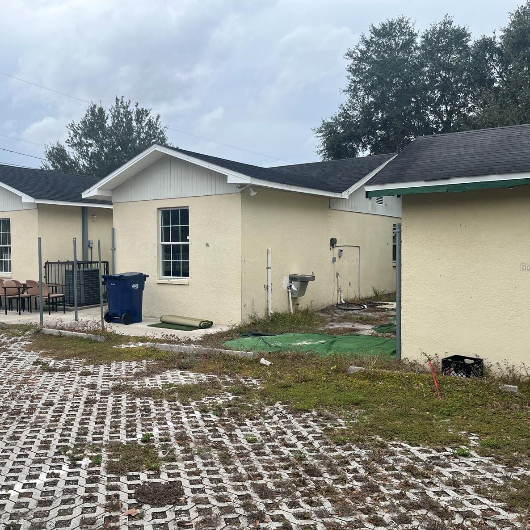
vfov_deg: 52.5
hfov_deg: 52.1
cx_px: 205
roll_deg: +0.4
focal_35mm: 31
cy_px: 267
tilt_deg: -3.9
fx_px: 537
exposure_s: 1/2513
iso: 50
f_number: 1.6
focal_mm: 5.1
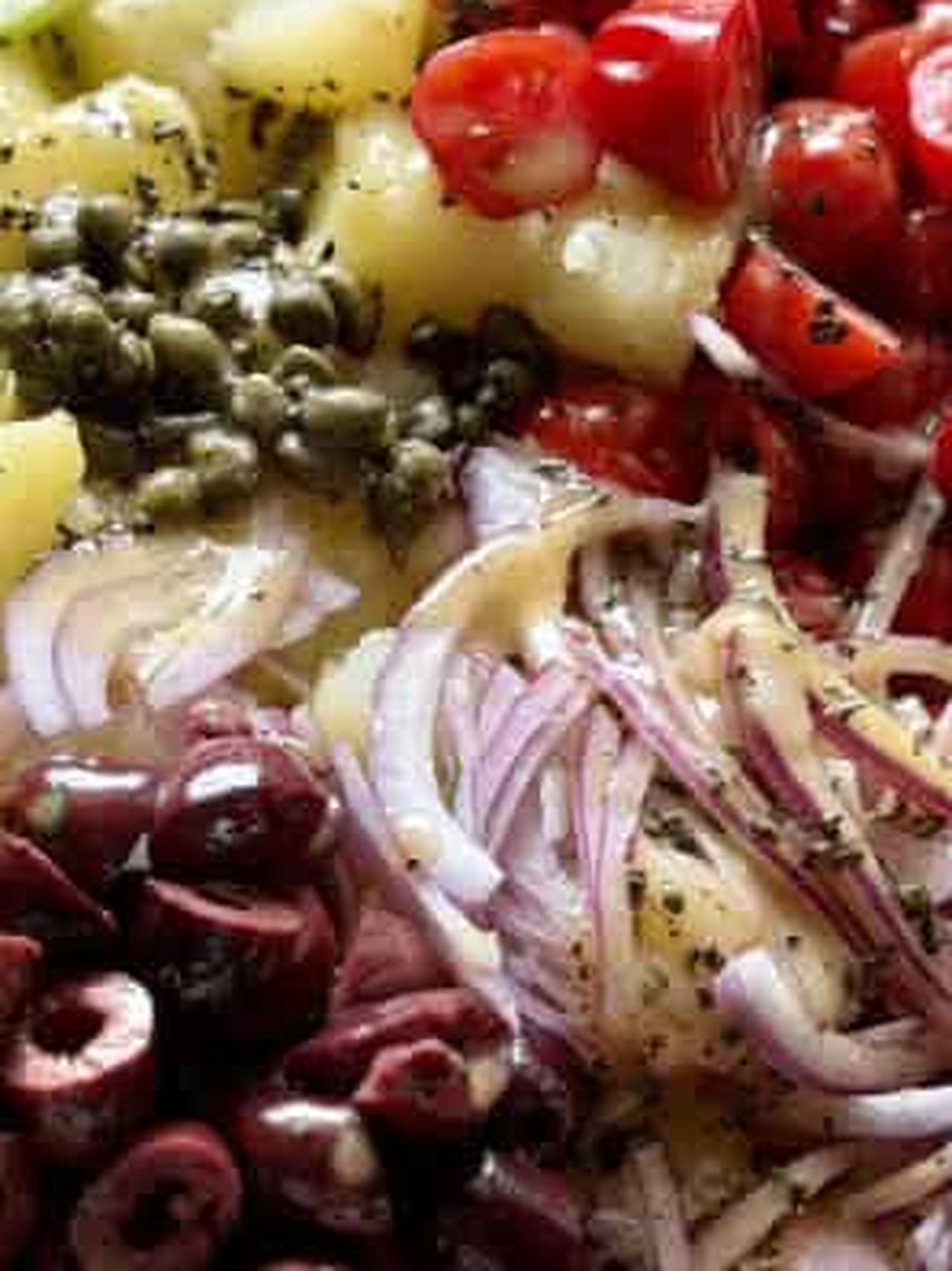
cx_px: 142
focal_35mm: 118
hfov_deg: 12.5
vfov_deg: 16.7
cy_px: 618
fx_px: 4329
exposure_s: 1/131
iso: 50
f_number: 1.8
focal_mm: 6.8
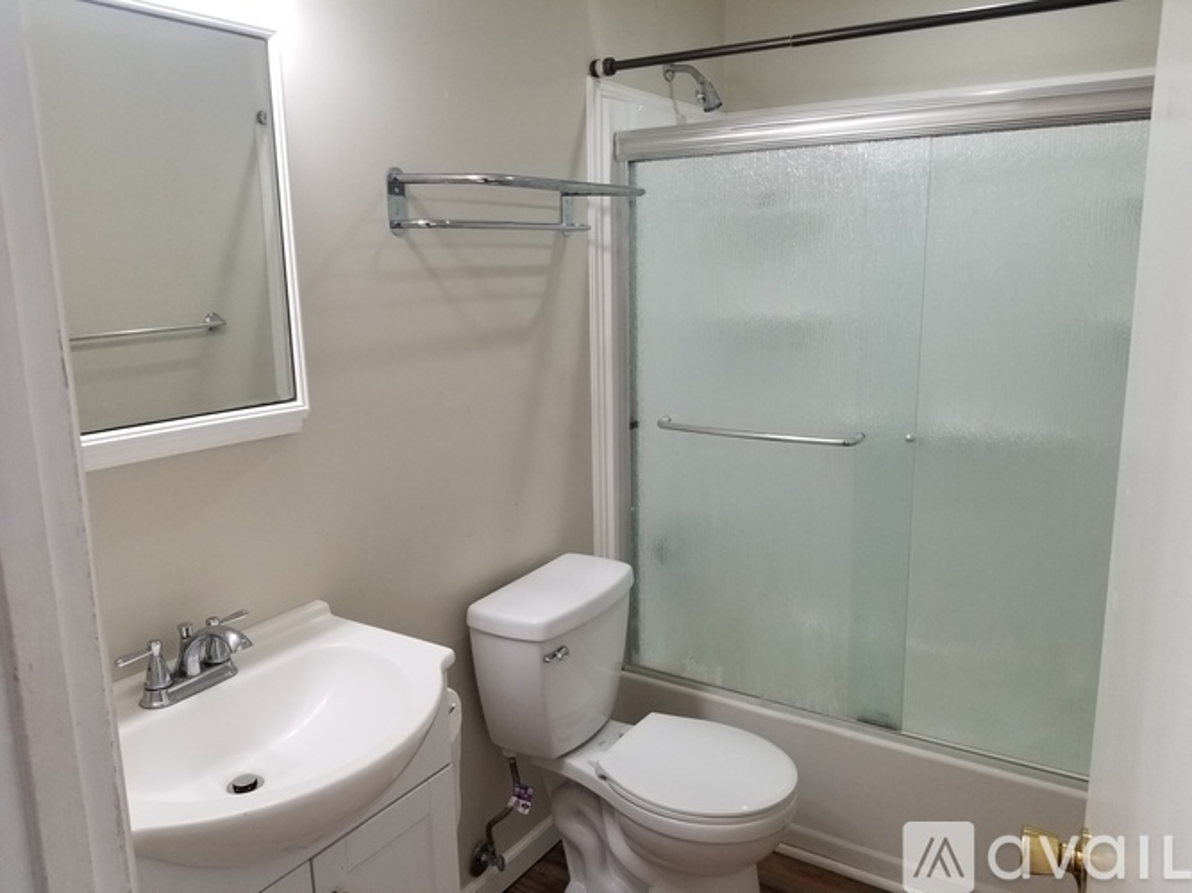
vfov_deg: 53.0
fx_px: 895
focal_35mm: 26
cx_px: 596
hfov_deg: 67.3
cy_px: 446
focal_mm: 4.25
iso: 100
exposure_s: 1/120
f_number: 1.7
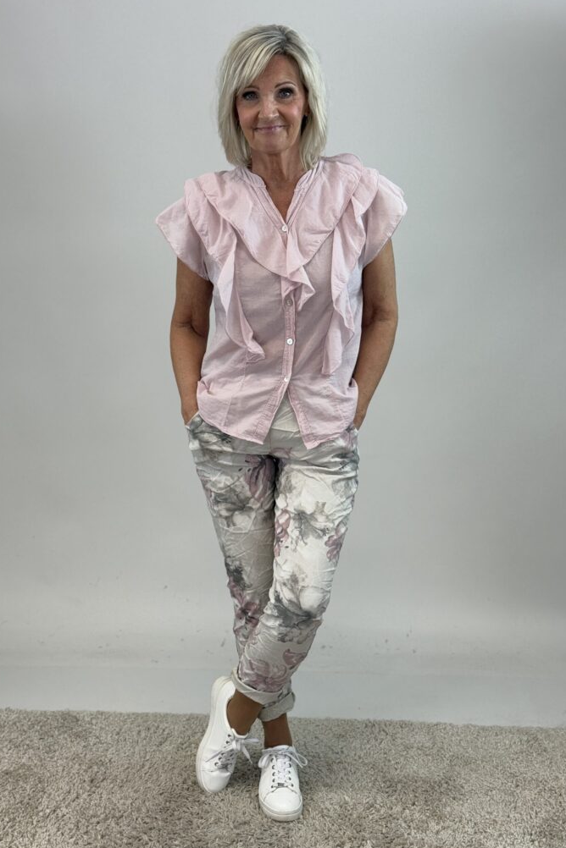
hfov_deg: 26.5
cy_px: 427
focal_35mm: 51
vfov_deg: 38.9
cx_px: 272
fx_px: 1203
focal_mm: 6.76
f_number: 1.78
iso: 50
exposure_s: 1/153
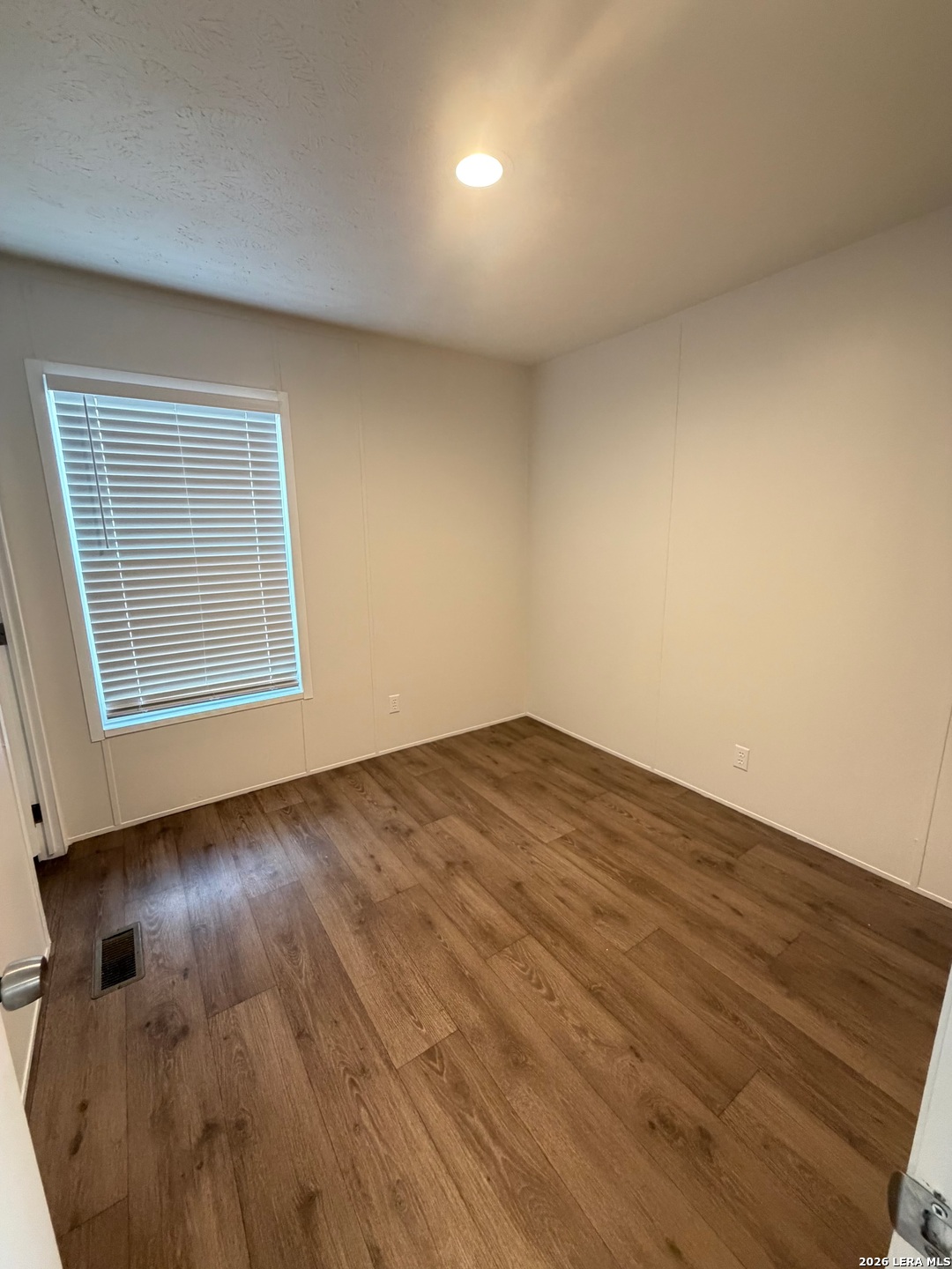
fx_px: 513
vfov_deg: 102.1
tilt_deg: -12.6
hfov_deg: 85.7
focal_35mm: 14
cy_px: 634
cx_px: 476
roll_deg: +0.5
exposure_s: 1/60
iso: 500
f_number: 2.2
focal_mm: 2.22
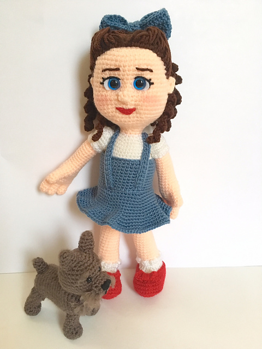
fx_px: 293
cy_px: 174
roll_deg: -2.5
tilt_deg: -26.2
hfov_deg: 48.2
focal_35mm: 29
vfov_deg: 61.7
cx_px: 131
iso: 250
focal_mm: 4.15
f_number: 2.2
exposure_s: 1/15
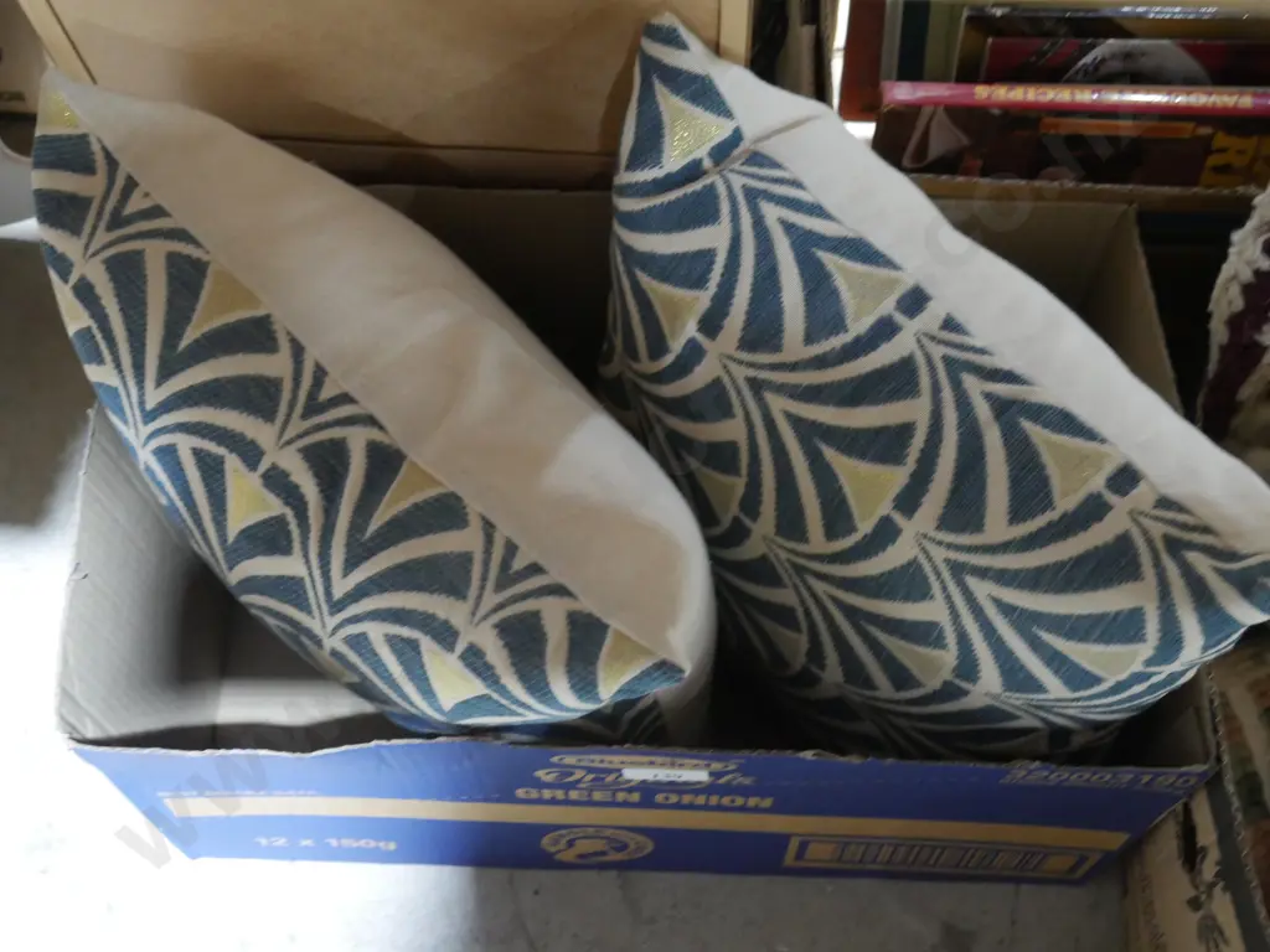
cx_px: 635
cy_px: 476
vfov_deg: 34.3
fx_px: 1541
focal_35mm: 42
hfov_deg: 44.8
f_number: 5.6
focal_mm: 21
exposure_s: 1/40
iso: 3200
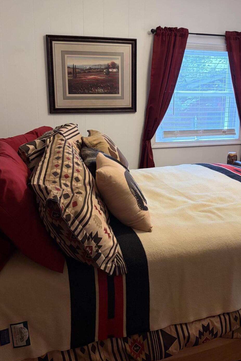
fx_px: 391
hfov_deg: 34.1
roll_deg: -1.3
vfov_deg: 49.5
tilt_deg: -13.2
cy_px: 185
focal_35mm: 39
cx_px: 141
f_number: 1.6
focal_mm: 5.96
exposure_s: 1/60
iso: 400
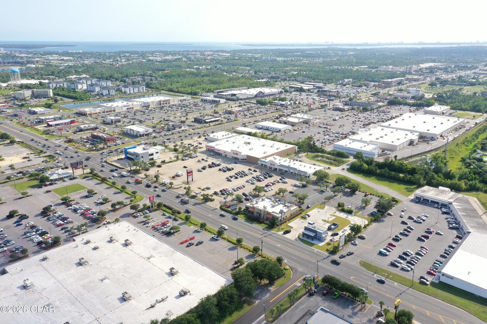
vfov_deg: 46.4
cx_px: 244
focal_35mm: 28
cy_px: 162
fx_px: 379
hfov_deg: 65.5
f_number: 5
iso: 100
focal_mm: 10.26
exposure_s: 1/320
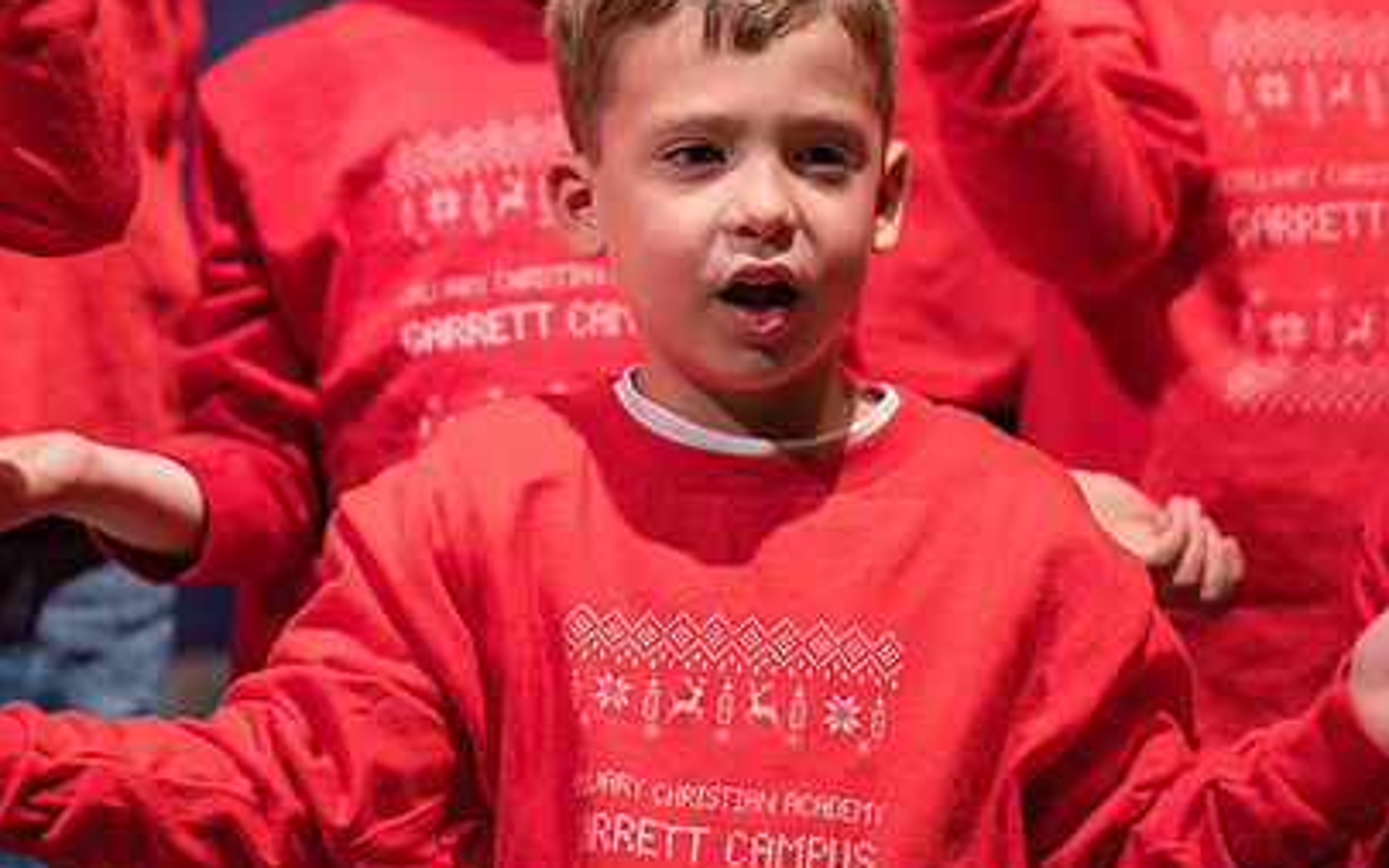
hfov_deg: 7.2
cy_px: 262
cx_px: 768
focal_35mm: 292
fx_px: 11052
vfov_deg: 4.5
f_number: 2.8
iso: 1600
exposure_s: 1/125
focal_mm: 200
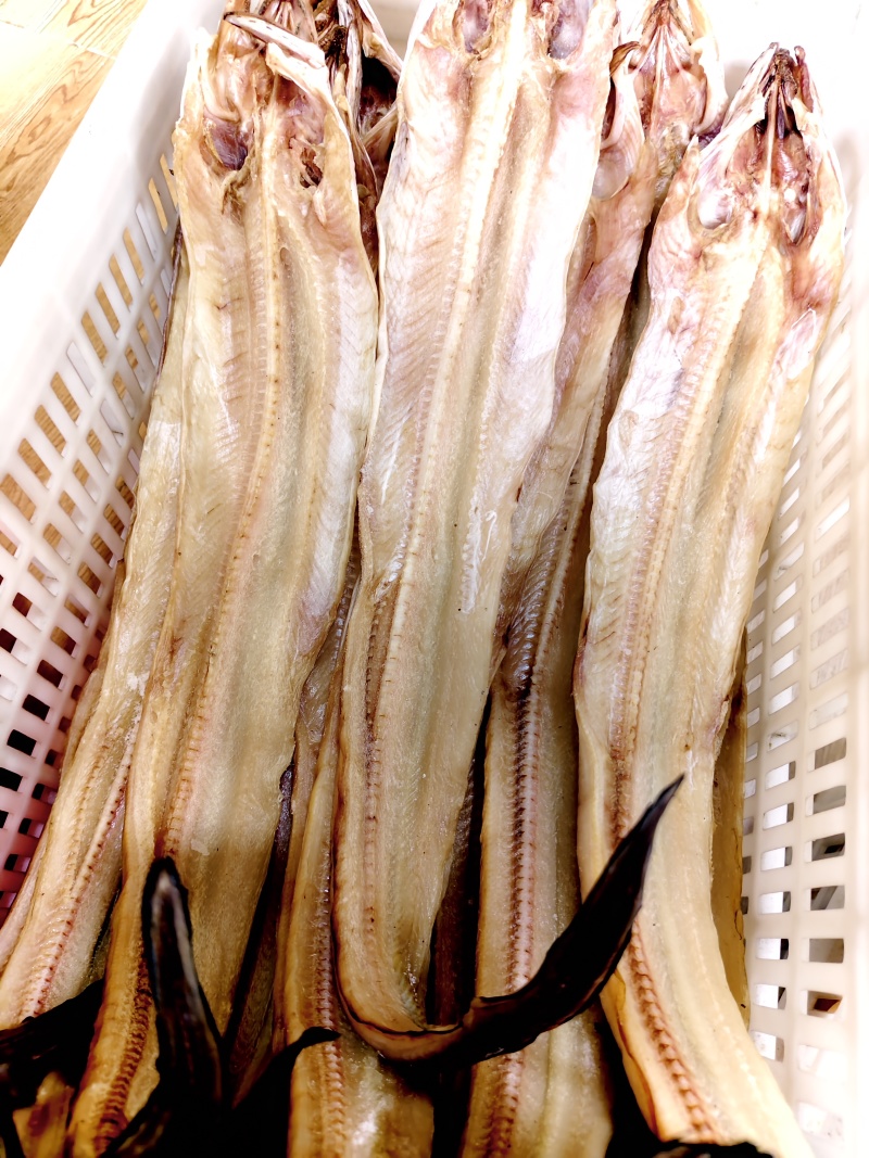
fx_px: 770
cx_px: 434
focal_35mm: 23
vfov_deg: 73.9
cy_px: 579
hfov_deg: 58.9
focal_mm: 5.56
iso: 524
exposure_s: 1/100
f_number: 1.88
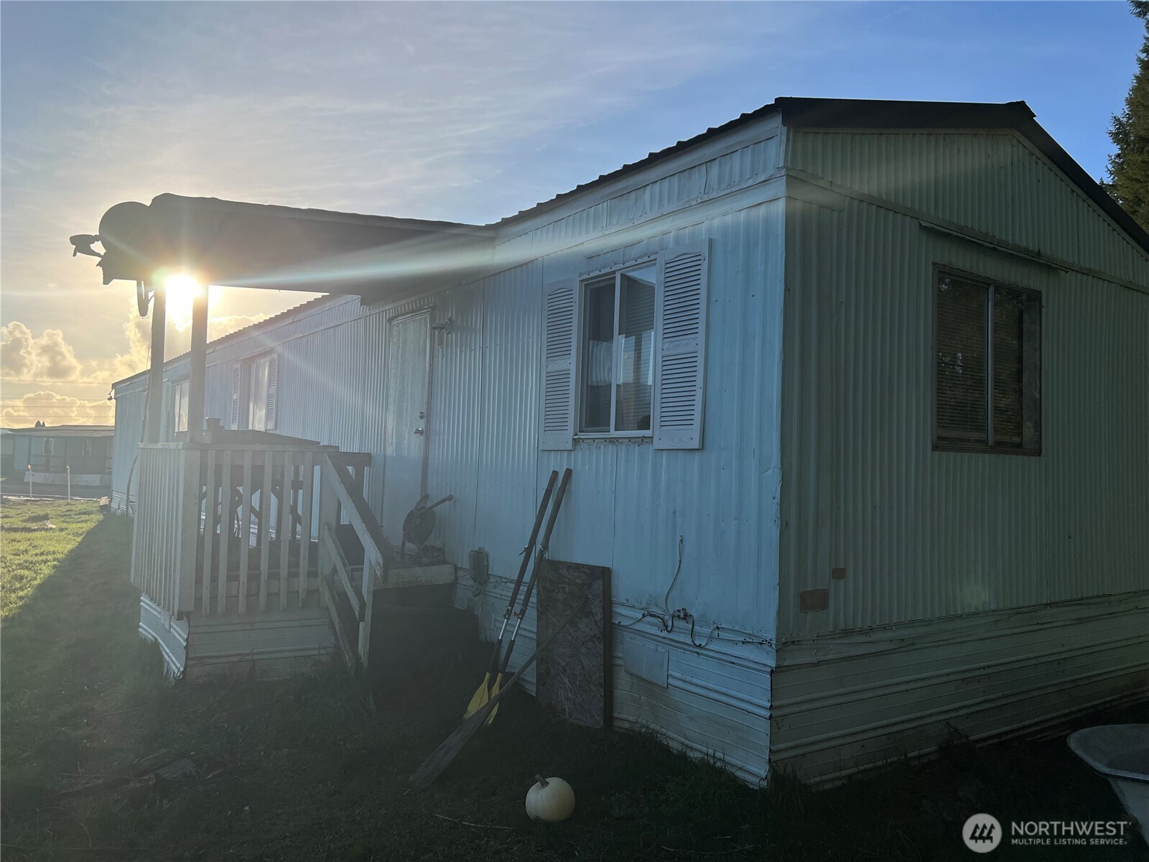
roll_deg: -1.4
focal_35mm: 26
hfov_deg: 67.3
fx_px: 863
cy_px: 431
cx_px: 574
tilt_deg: +2.2
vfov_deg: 53.1
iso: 50
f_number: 1.5
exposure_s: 1/9434
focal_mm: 5.7
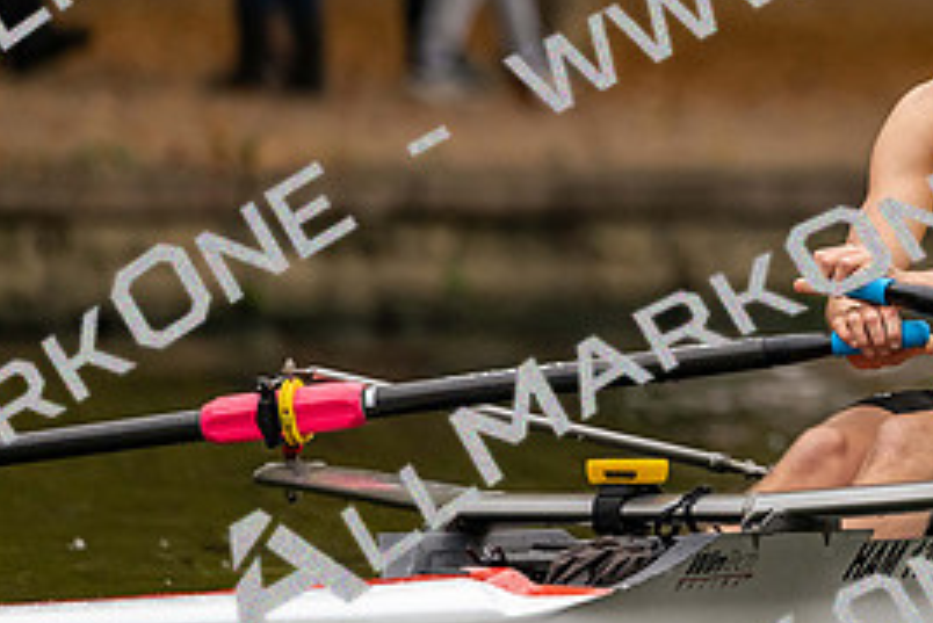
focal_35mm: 867
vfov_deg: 1.6
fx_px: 22481
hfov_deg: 2.4
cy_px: 124
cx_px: 936
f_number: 4.5
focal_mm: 400
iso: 2200
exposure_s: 1/2500
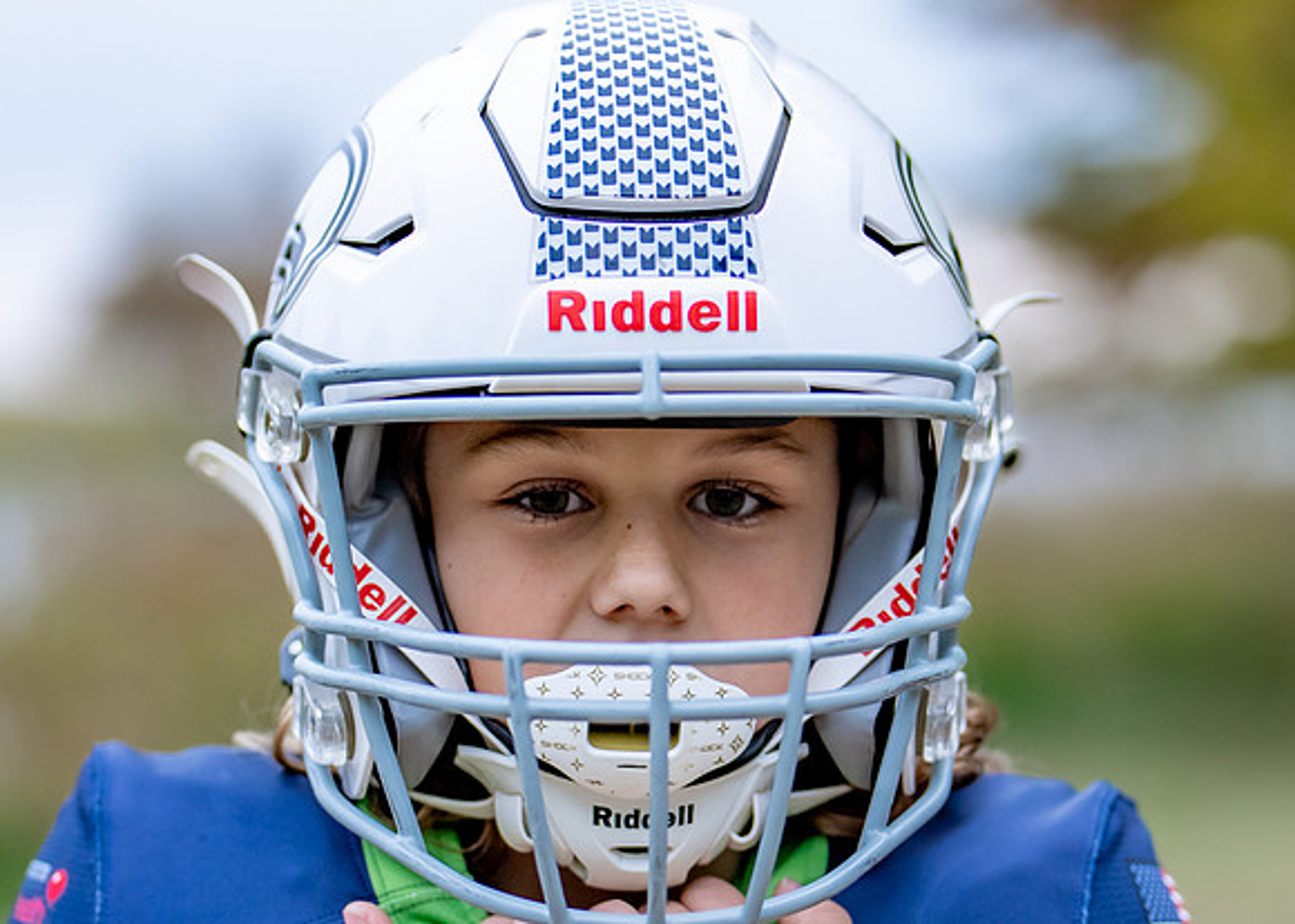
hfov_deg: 15.0
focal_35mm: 134
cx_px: 730
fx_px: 4928
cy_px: 816
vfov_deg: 10.7
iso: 200
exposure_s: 1/400
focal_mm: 50
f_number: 1.2
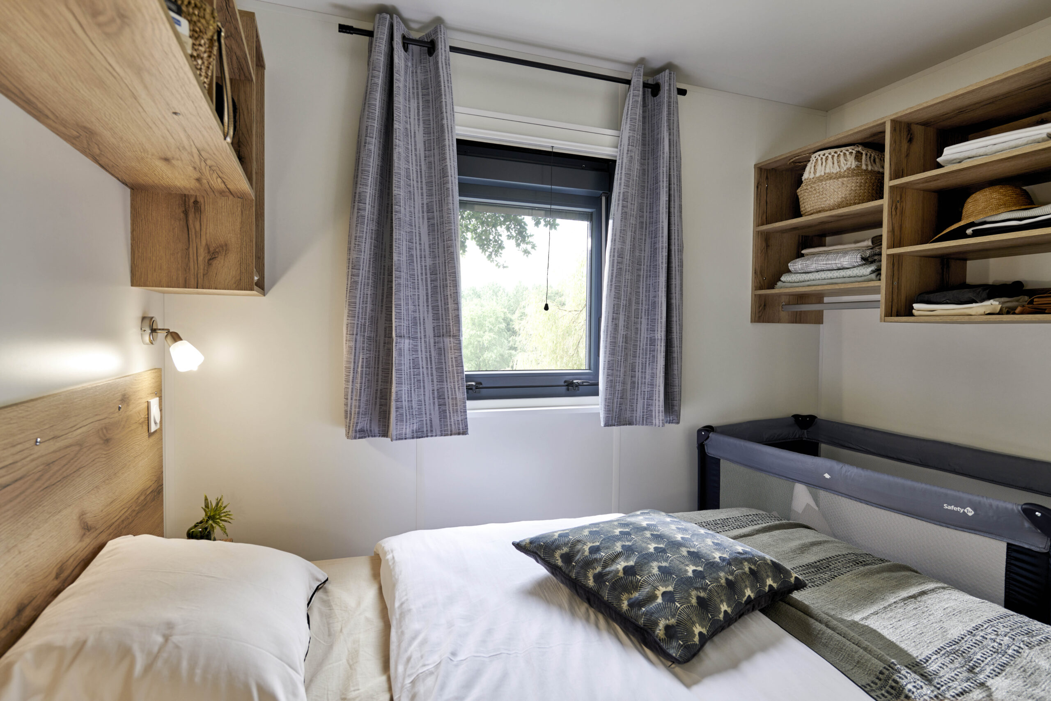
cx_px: 526
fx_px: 584
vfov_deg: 61.9
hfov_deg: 84.0
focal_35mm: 20
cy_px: 350
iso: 100
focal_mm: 20
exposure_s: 1/13
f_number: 5.6
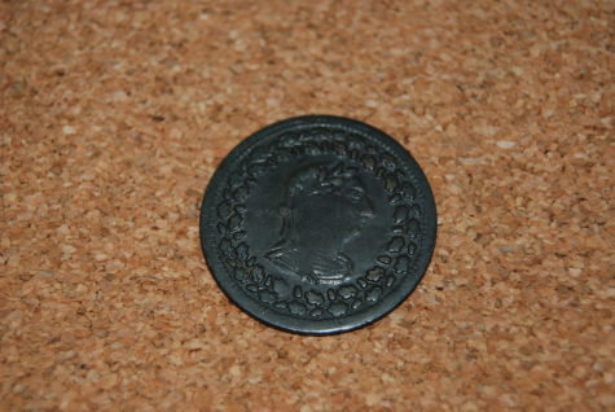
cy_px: 206
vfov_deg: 16.6
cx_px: 308
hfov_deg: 24.6
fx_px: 1411
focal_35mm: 82
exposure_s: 1/60
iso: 200
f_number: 5.6
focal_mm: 55
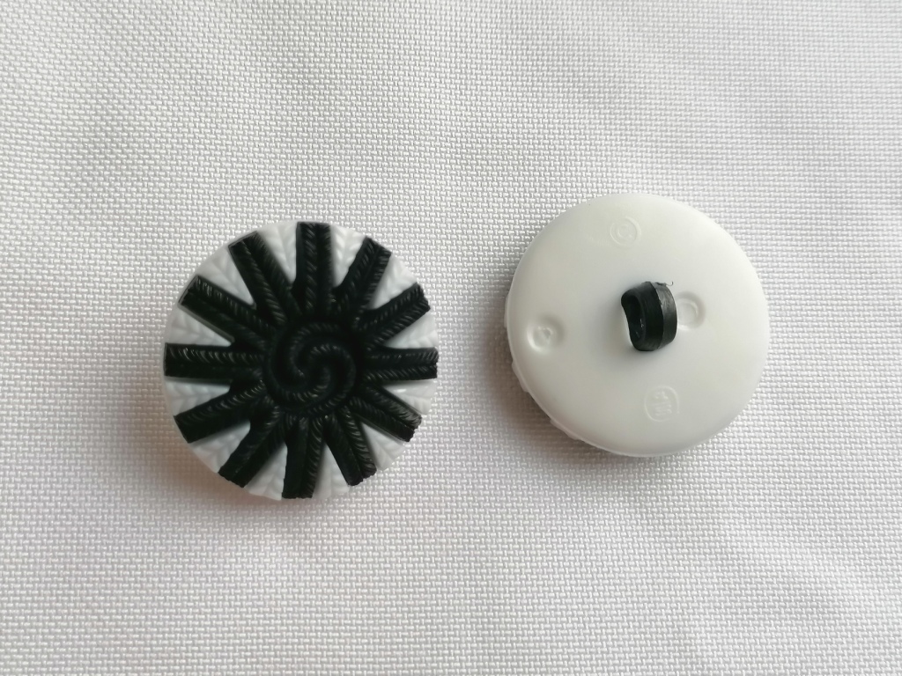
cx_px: 451
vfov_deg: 38.7
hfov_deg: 50.1
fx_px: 964
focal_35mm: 37
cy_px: 338
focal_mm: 4.75
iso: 64
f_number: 1.8
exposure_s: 1/90
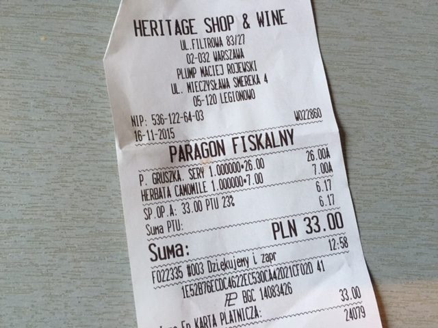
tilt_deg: -79.4
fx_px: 367
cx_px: 219
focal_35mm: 29
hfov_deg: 61.7
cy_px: 164
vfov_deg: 48.2
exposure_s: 1/33
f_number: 2.2
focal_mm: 4.15
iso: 200
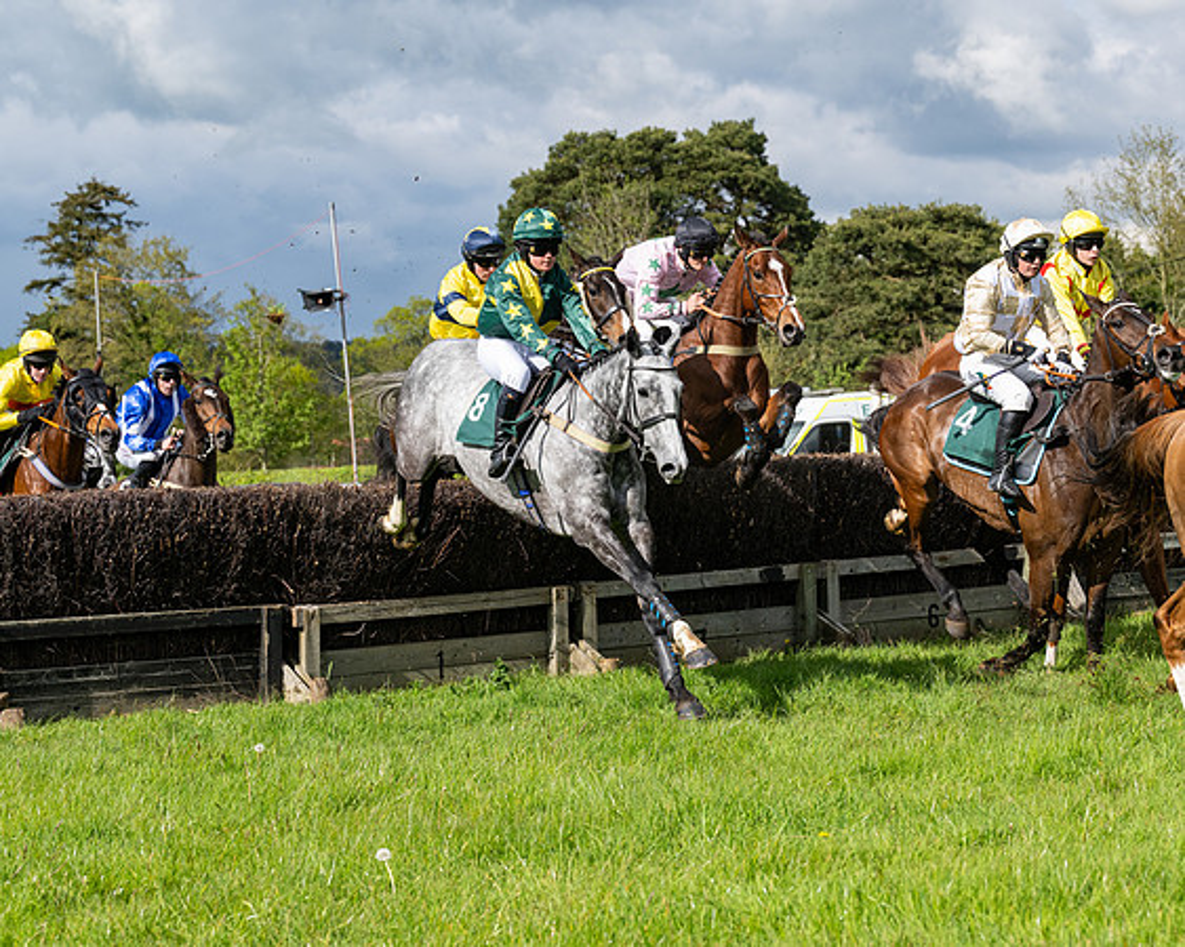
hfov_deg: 22.3
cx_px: 608
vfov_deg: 17.9
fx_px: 3009
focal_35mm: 86
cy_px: 485
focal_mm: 70
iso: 400
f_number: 5
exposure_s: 1/2500
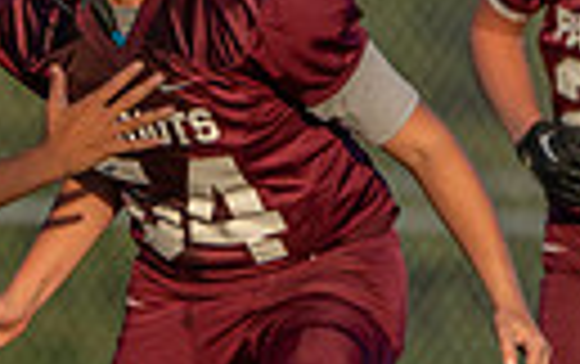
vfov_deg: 0.6
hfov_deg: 1.0
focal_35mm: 2168
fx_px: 34314
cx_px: 178
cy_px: 381
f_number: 5.6
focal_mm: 400
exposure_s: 1/1250
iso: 400
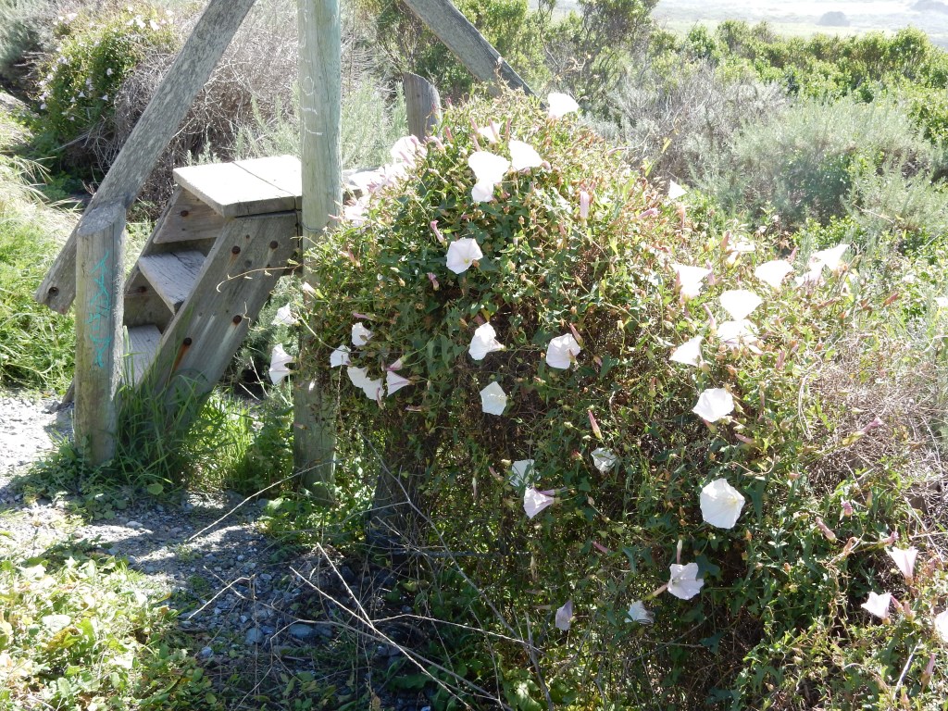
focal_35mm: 43
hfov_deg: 43.9
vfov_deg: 33.6
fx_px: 1178
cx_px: 474
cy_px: 356
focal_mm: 7.6
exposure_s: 1/250
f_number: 4.2
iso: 125
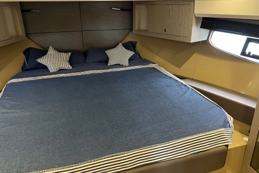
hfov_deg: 65.5
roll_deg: +0.3
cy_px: 80
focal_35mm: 28
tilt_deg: -19.1
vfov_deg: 46.4
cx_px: 131
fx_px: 201
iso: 500
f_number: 1.5
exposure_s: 1/58
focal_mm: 5.7
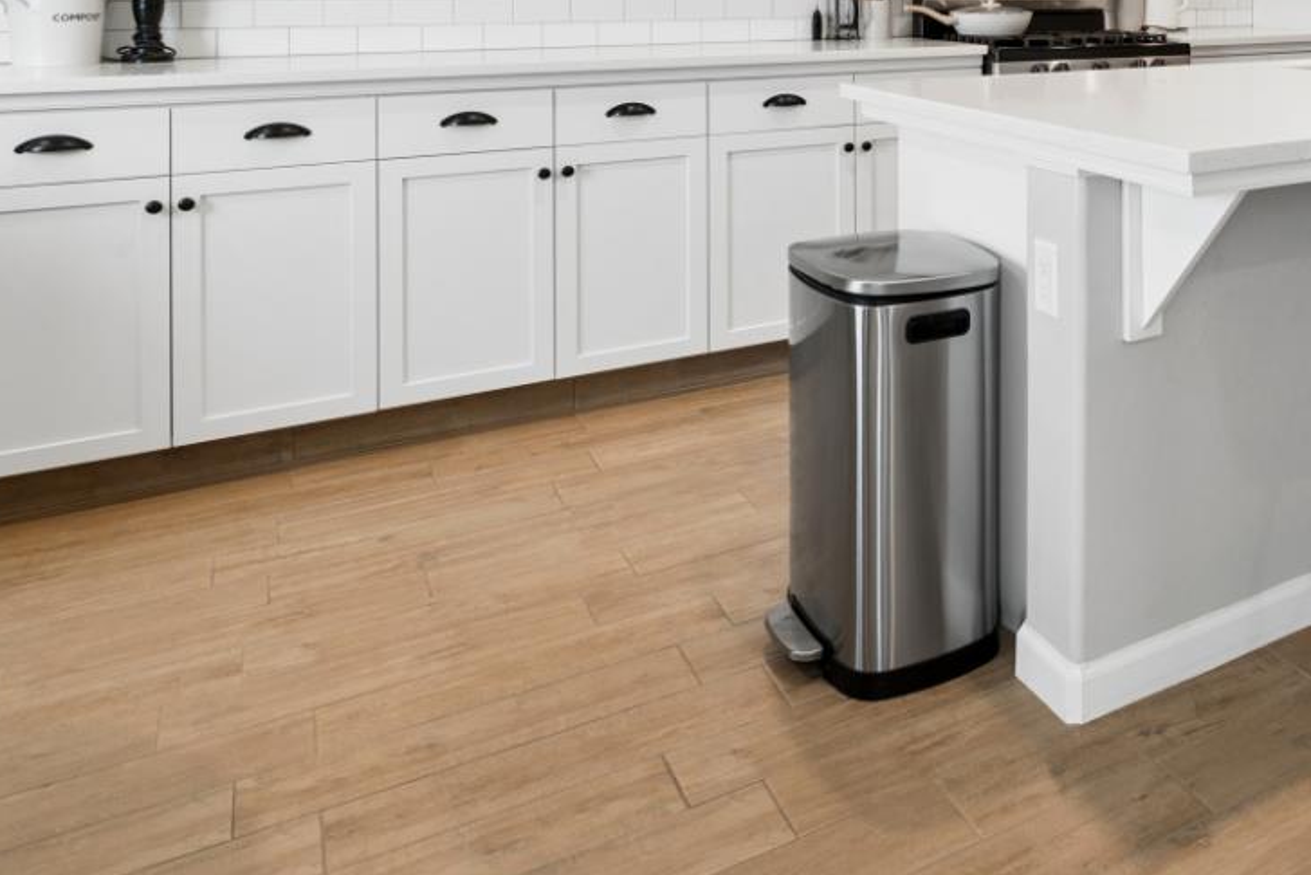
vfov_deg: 35.1
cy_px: -9
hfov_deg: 48.1
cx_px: 1250
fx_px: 1239
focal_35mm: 34
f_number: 7.1
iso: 125
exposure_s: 1/8
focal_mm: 11
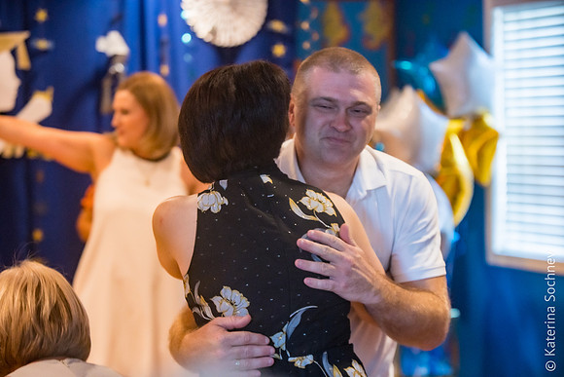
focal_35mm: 80
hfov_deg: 25.4
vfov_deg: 17.1
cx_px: 282
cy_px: 188
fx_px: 1254
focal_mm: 80
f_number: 3.5
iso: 3200
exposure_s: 1/160
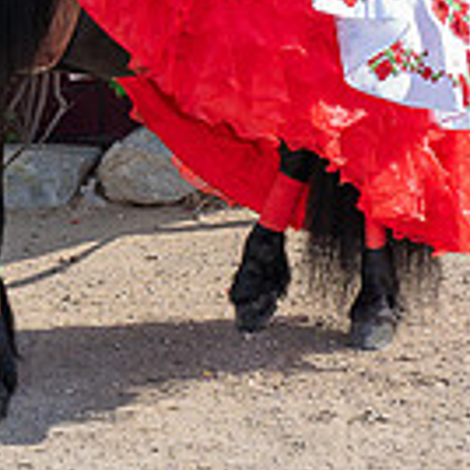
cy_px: -209
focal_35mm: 138
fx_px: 2120
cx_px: -44
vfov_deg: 12.1
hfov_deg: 12.4
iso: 125
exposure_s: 1/200
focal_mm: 31
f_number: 6.3
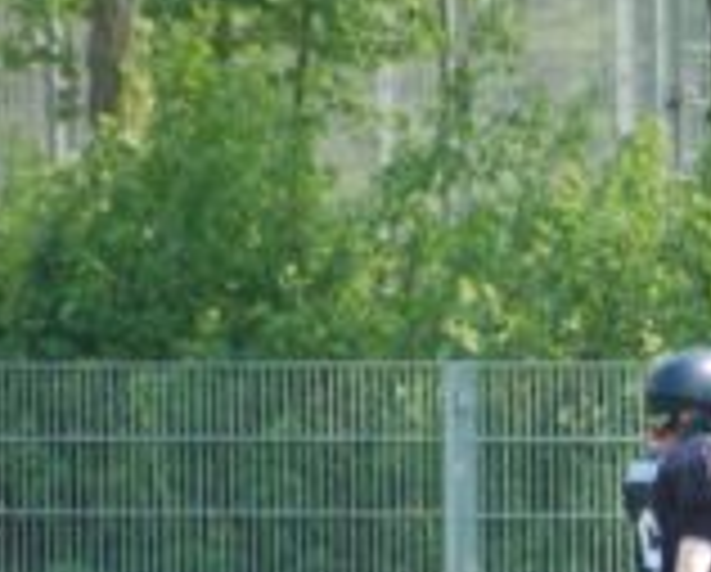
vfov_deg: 1.3
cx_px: 920
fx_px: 25404
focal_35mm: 1205
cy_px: 599
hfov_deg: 1.6
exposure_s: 1/500
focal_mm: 300
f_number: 5.6
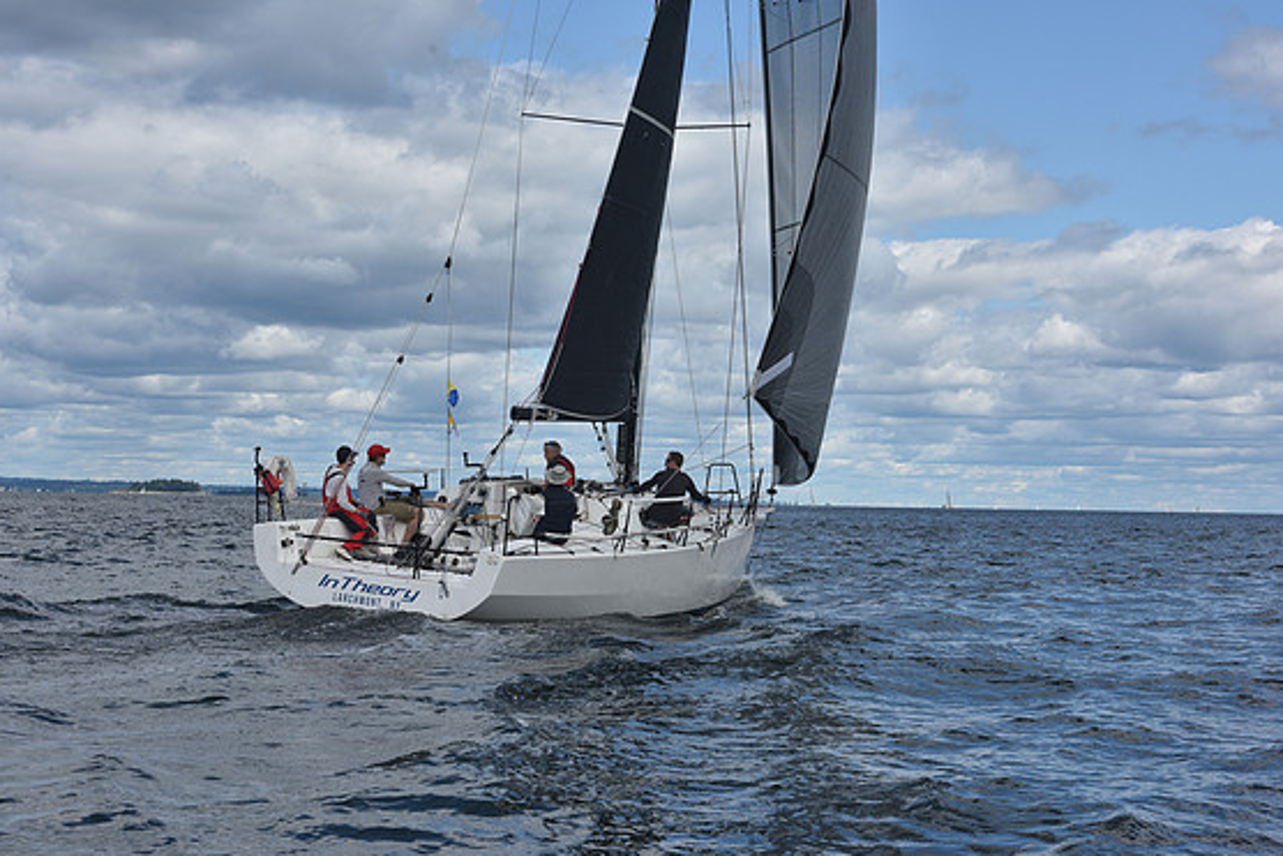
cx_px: 644
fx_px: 2602
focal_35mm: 73
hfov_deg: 27.7
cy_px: 426
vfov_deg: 18.7
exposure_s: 1/800
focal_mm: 70
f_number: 10
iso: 250
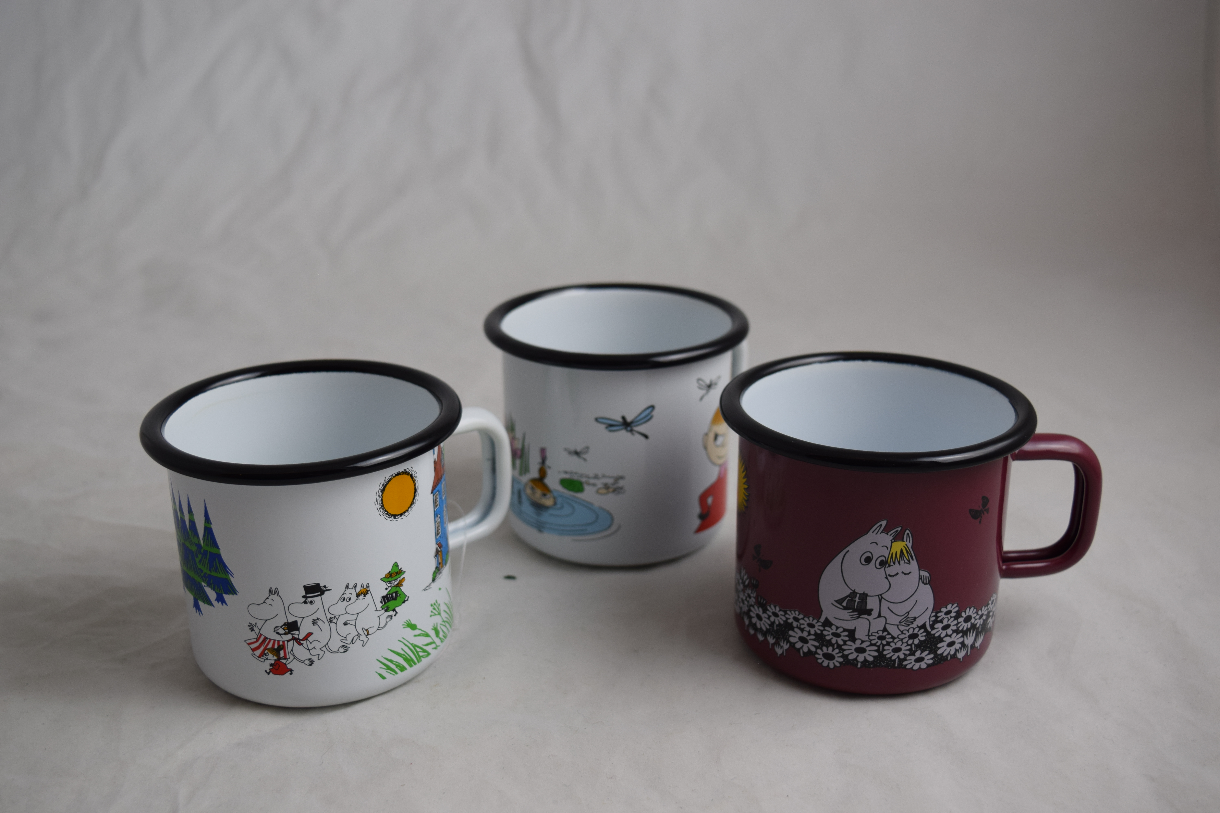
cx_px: 610
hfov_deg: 45.0
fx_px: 1474
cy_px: 406
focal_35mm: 44
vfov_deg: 30.8
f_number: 5.6
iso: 400
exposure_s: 1/125
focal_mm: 29
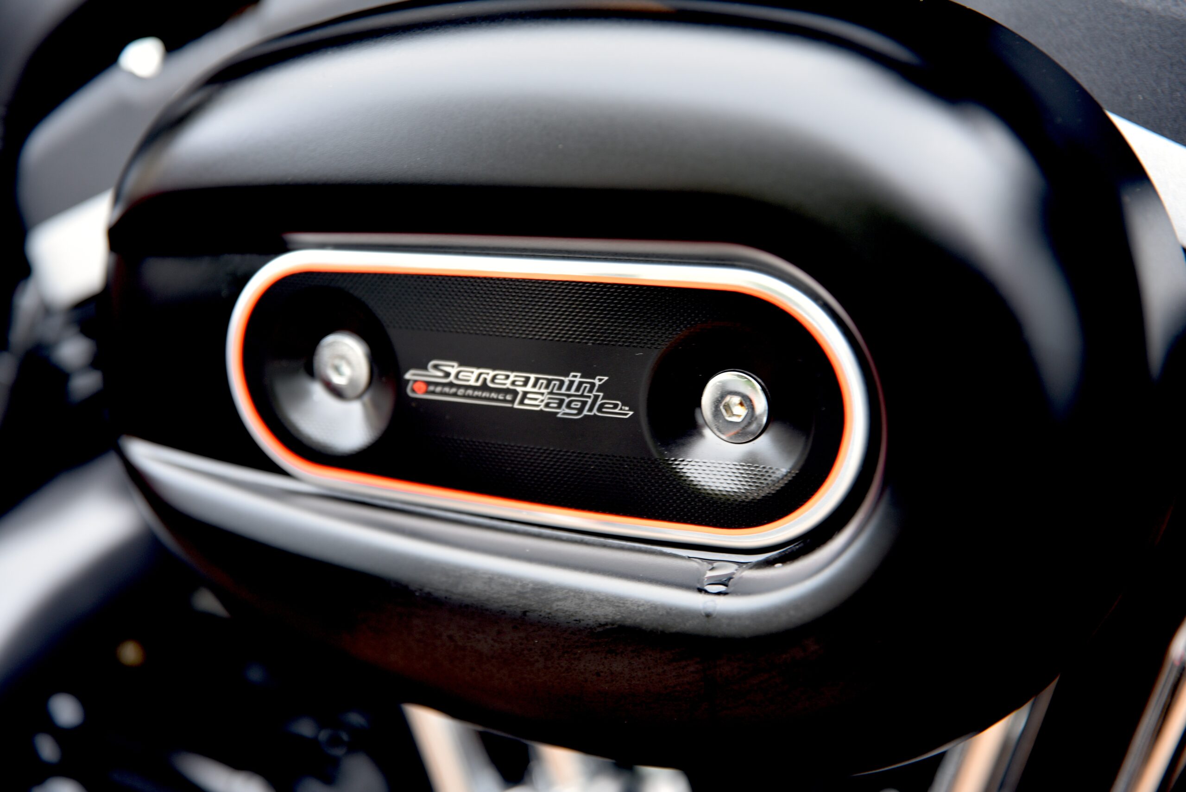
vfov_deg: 19.5
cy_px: 396
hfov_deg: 28.8
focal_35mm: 70
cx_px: 593
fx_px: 2307
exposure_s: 1/30
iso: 200
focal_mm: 70
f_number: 2.8
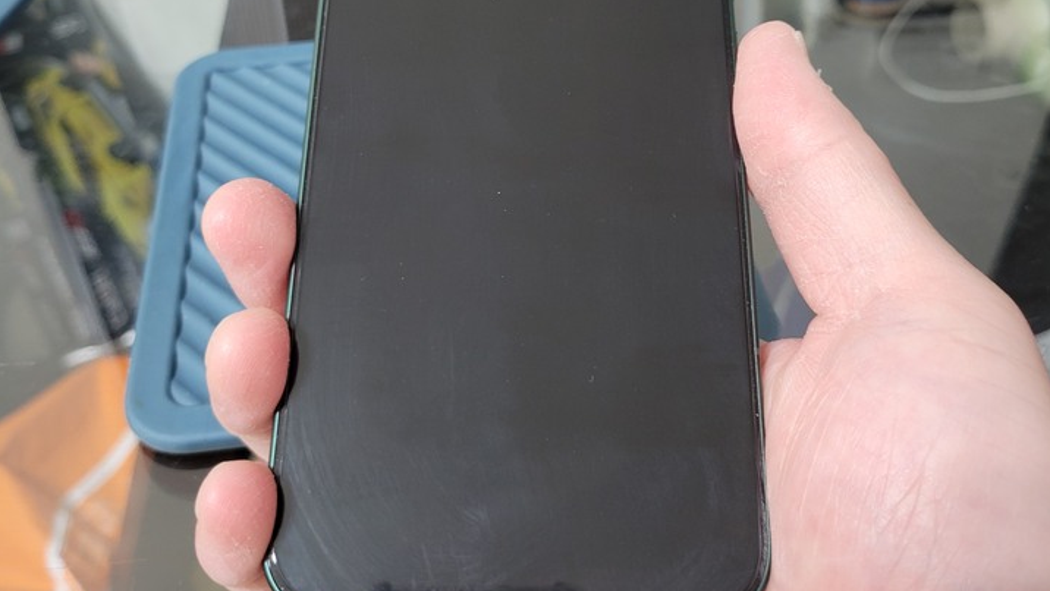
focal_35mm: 38
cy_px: 157
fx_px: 1058
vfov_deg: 30.7
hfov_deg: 52.8
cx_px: 525
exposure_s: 1/40
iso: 250
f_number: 1.8
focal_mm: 5.4
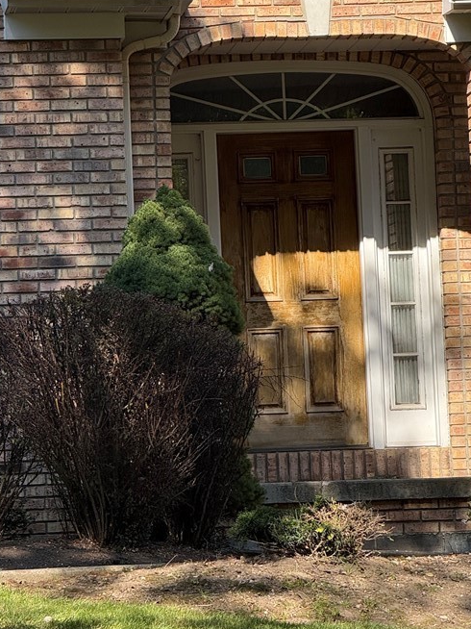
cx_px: 140
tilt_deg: +6.7
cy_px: 179
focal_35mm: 188
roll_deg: +2.4
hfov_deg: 7.9
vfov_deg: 10.5
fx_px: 3413
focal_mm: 15.66
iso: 50
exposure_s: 1/550
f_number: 2.8
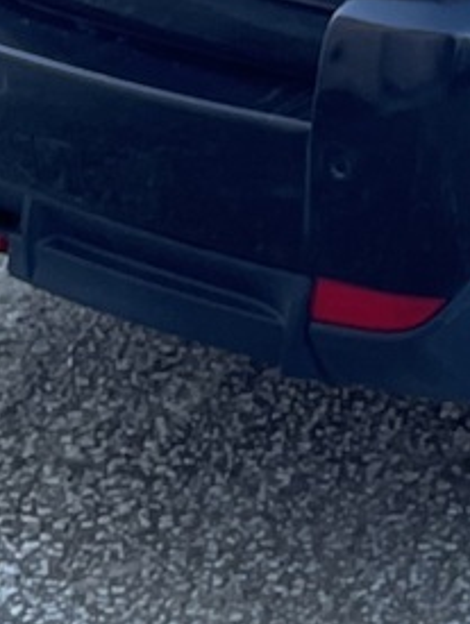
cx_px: 997
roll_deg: +0.7
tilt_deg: +0.5
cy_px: -858
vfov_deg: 11.1
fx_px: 2727
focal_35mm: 151
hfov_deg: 9.1
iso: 80
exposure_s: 1/121
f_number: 1.6
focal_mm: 4.2
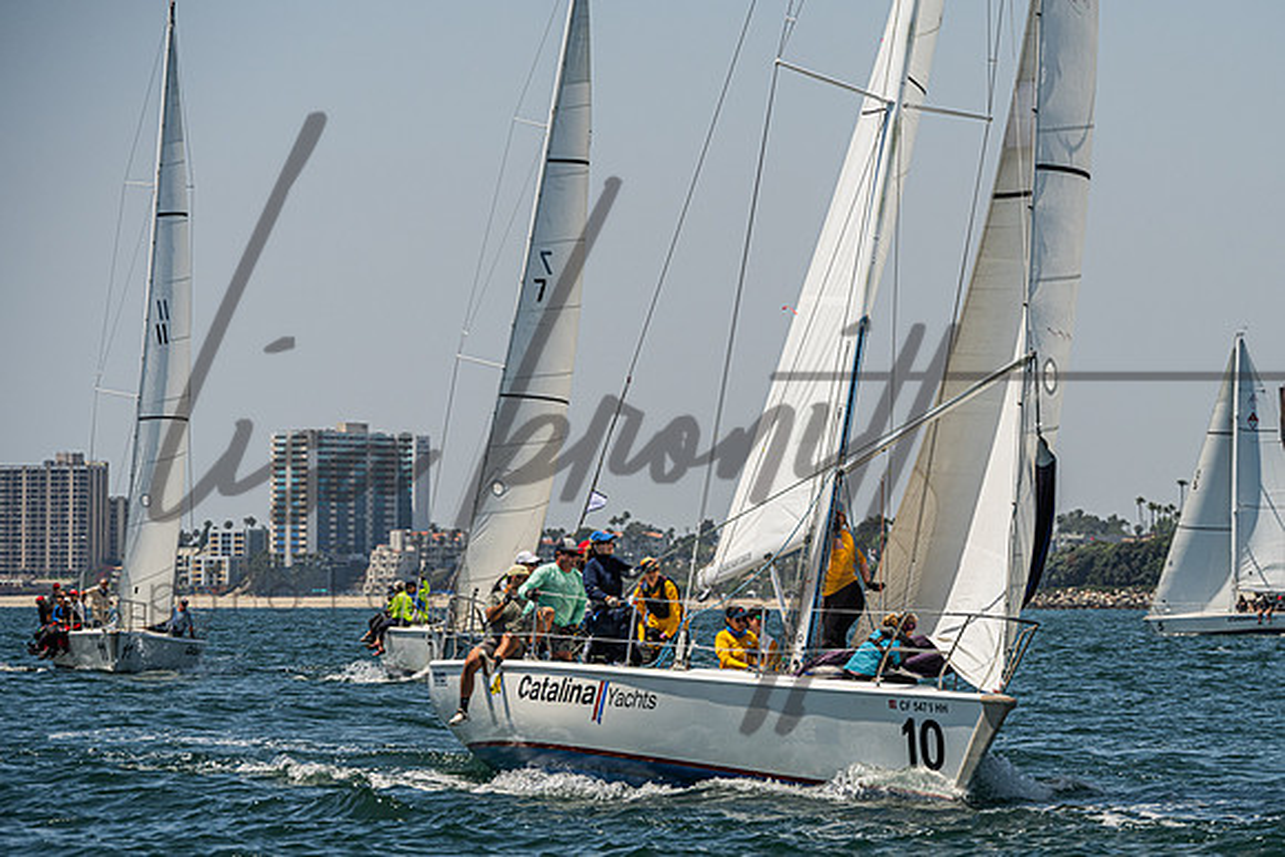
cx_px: 792
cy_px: 539
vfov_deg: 6.2
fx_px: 7947
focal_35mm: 223
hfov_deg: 9.2
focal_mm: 170
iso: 400
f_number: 8
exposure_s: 1/2000
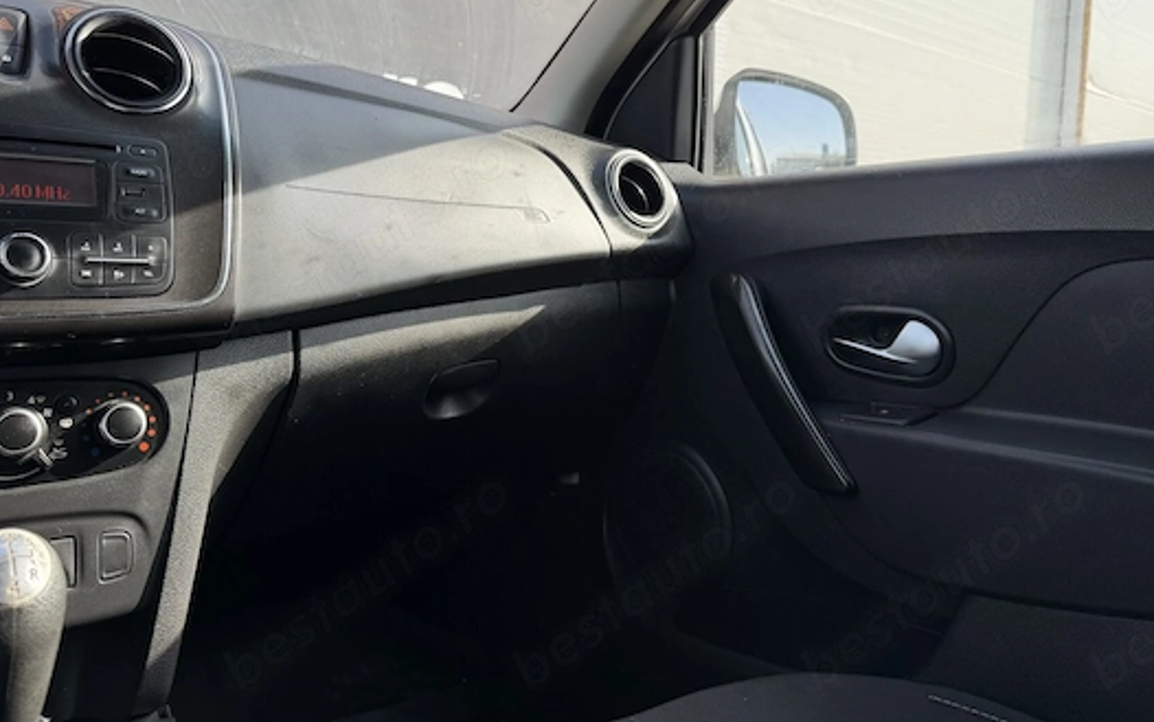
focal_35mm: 29
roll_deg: -1.6
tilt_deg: -4.1
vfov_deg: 42.9
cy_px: 274
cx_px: 535
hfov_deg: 64.5
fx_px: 912
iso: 80
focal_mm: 6.76
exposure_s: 1/524
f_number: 1.78
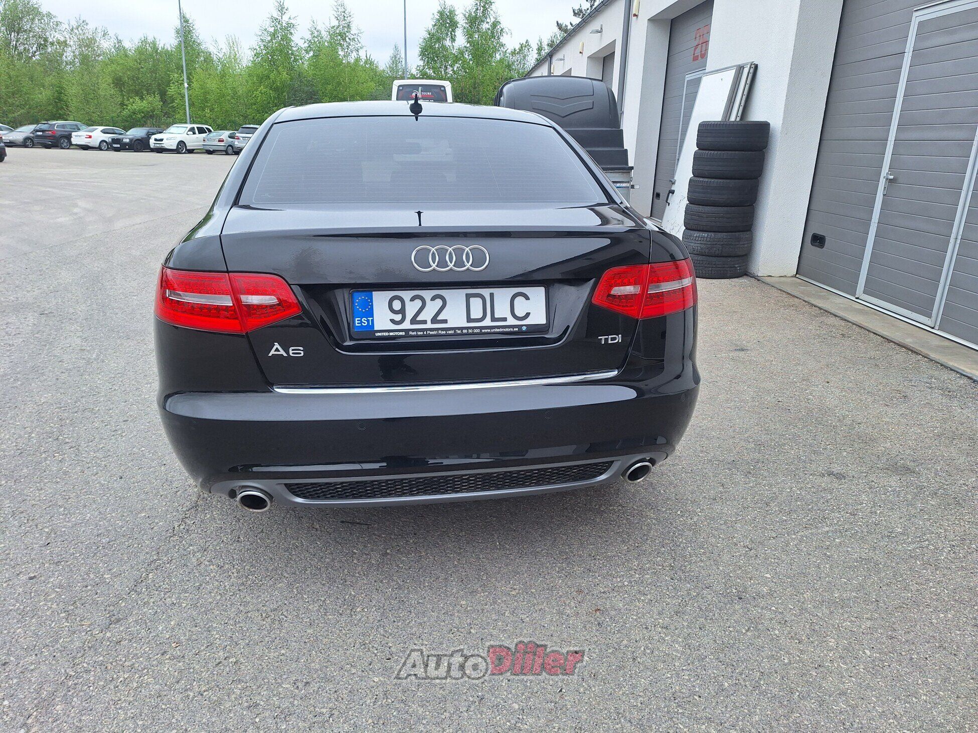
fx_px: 650
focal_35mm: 23
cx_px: 489
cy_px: 366
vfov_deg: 58.9
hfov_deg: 73.9
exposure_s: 1/707
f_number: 1.8
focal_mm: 5.54
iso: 40
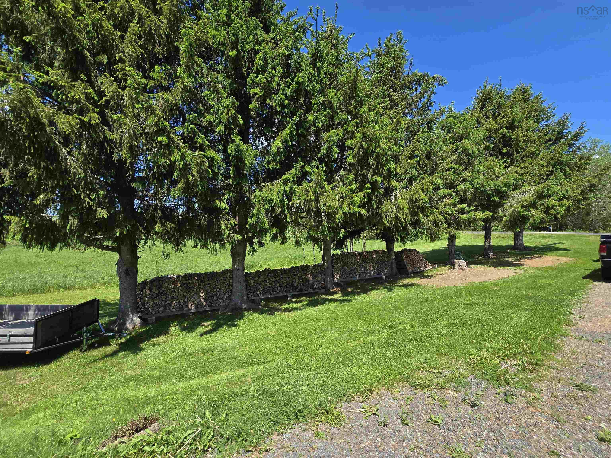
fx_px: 229
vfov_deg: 89.9
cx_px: 306
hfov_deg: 106.2
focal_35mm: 13
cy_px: 229
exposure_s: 1/1228
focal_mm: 2.2
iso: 50
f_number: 2.2
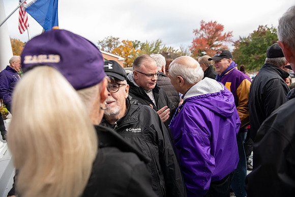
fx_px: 197
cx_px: 148
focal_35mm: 24
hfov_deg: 73.7
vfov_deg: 53.2
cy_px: 98
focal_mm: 24
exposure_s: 1/250
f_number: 3.5
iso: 250
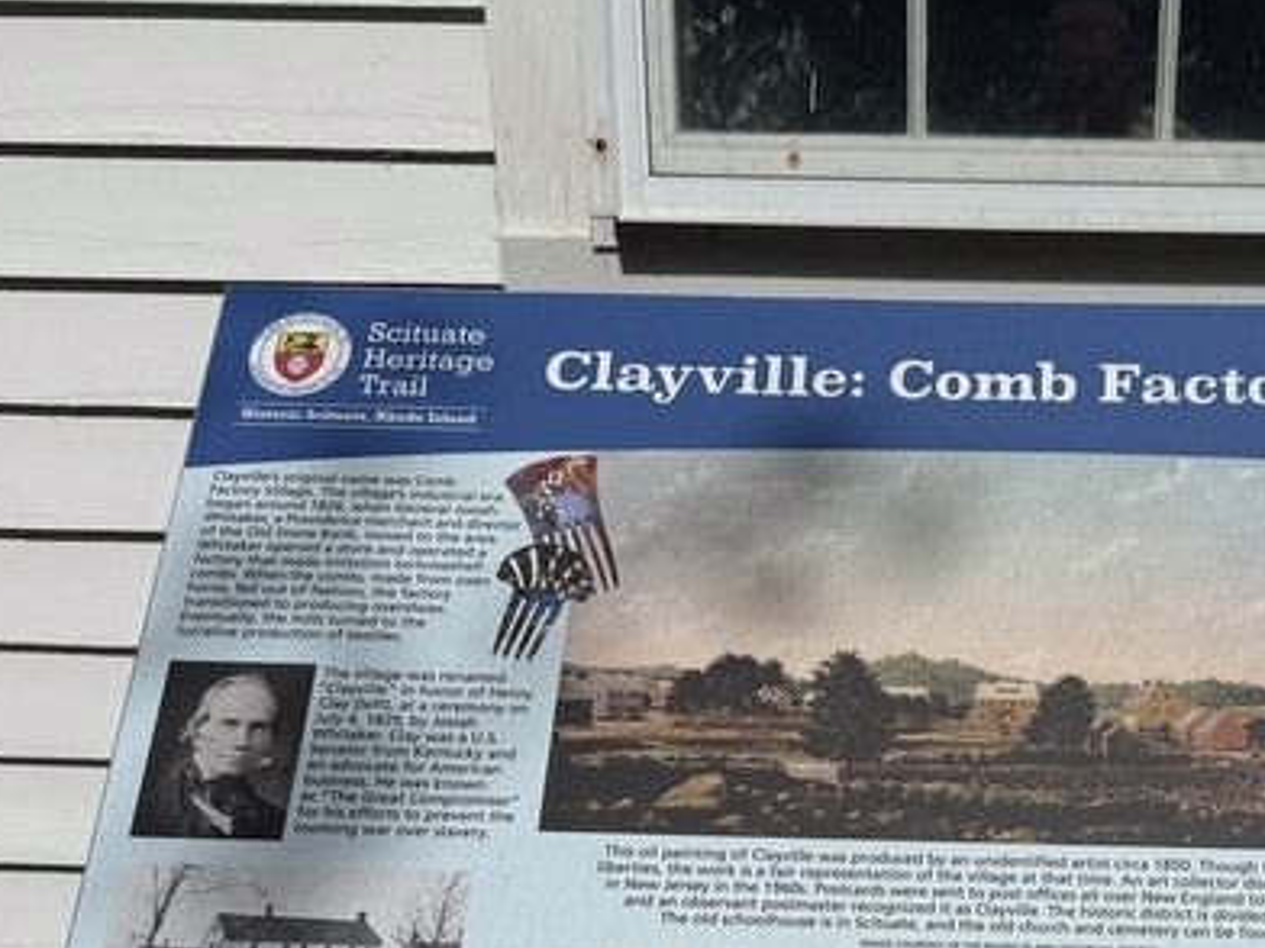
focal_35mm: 49
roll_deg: -1.3
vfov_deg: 28.4
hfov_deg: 37.5
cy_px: 874
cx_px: 1010
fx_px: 1791
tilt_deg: -22.7
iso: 80
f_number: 1.78
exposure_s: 1/14286
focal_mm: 6.76
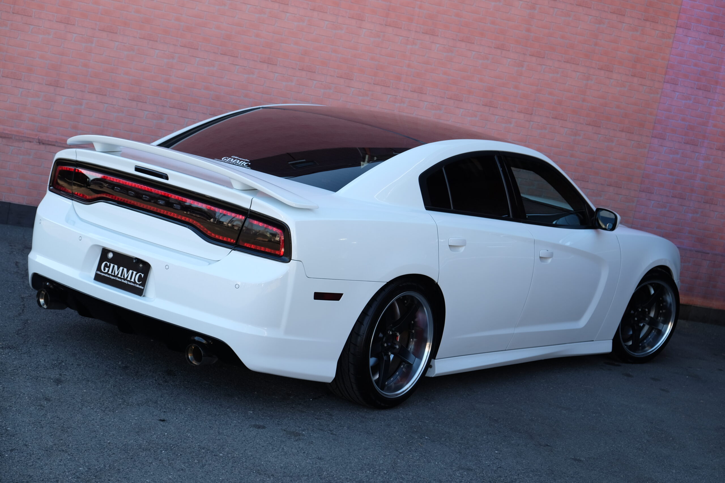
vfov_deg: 20.3
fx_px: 1349
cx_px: 362
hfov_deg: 30.1
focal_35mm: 67
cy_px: 242
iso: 200
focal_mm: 44.4
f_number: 5
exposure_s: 1/160
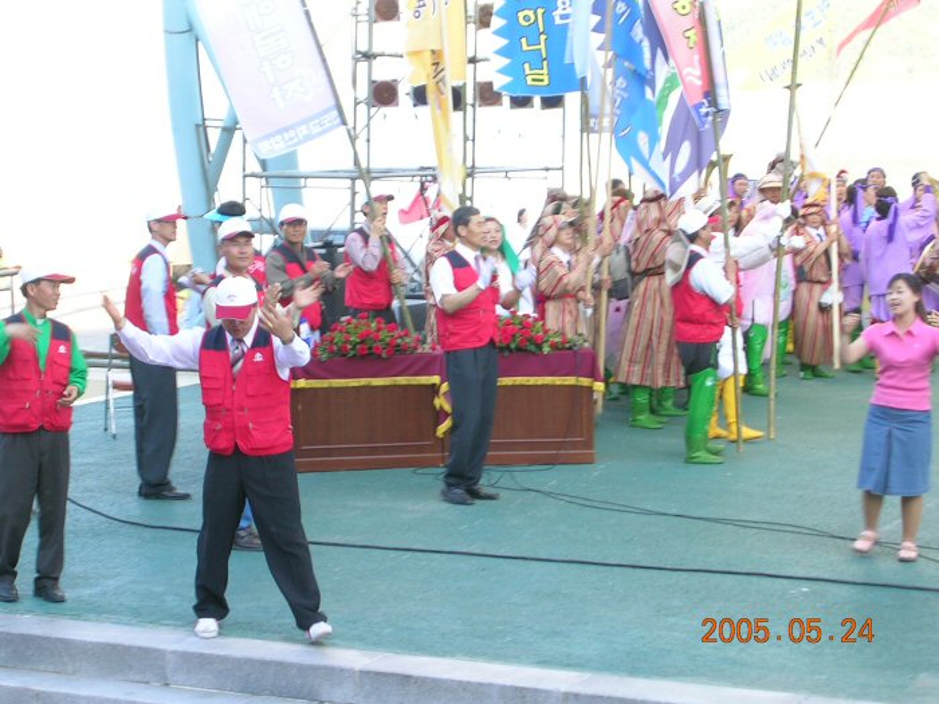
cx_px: 470
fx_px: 2848
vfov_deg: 14.1
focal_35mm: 105
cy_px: 352
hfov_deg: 18.7
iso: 50
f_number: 4.9
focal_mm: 16.2
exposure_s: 1/36
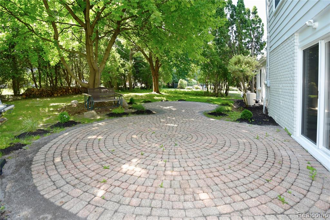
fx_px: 156
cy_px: 110
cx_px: 165
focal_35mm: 17
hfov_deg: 93.3
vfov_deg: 70.5
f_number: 4.5
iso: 125
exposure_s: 1/60
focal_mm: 17
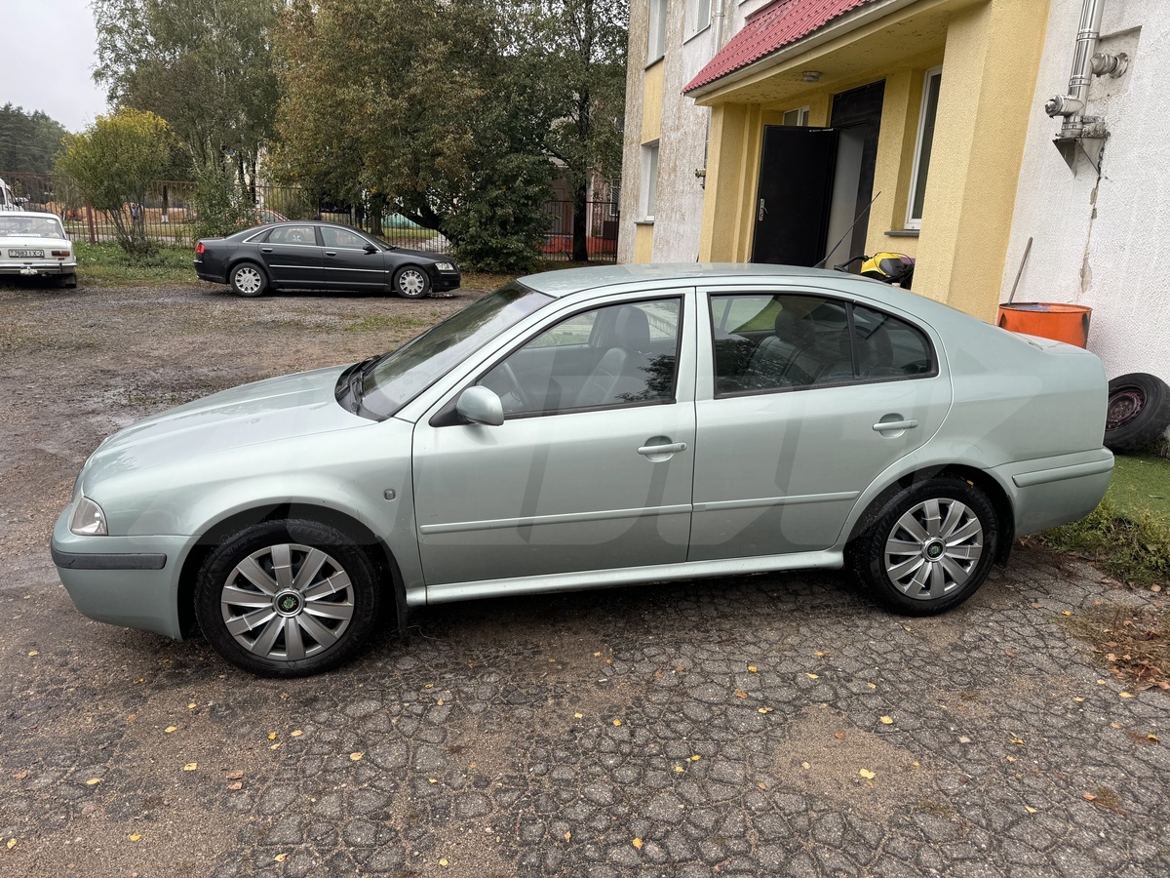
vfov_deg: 56.8
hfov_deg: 71.6
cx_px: 585
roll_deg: -1.9
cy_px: 439
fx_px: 811
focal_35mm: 24
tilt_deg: -12.3
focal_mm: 6.76
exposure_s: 1/147
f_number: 1.78
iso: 64
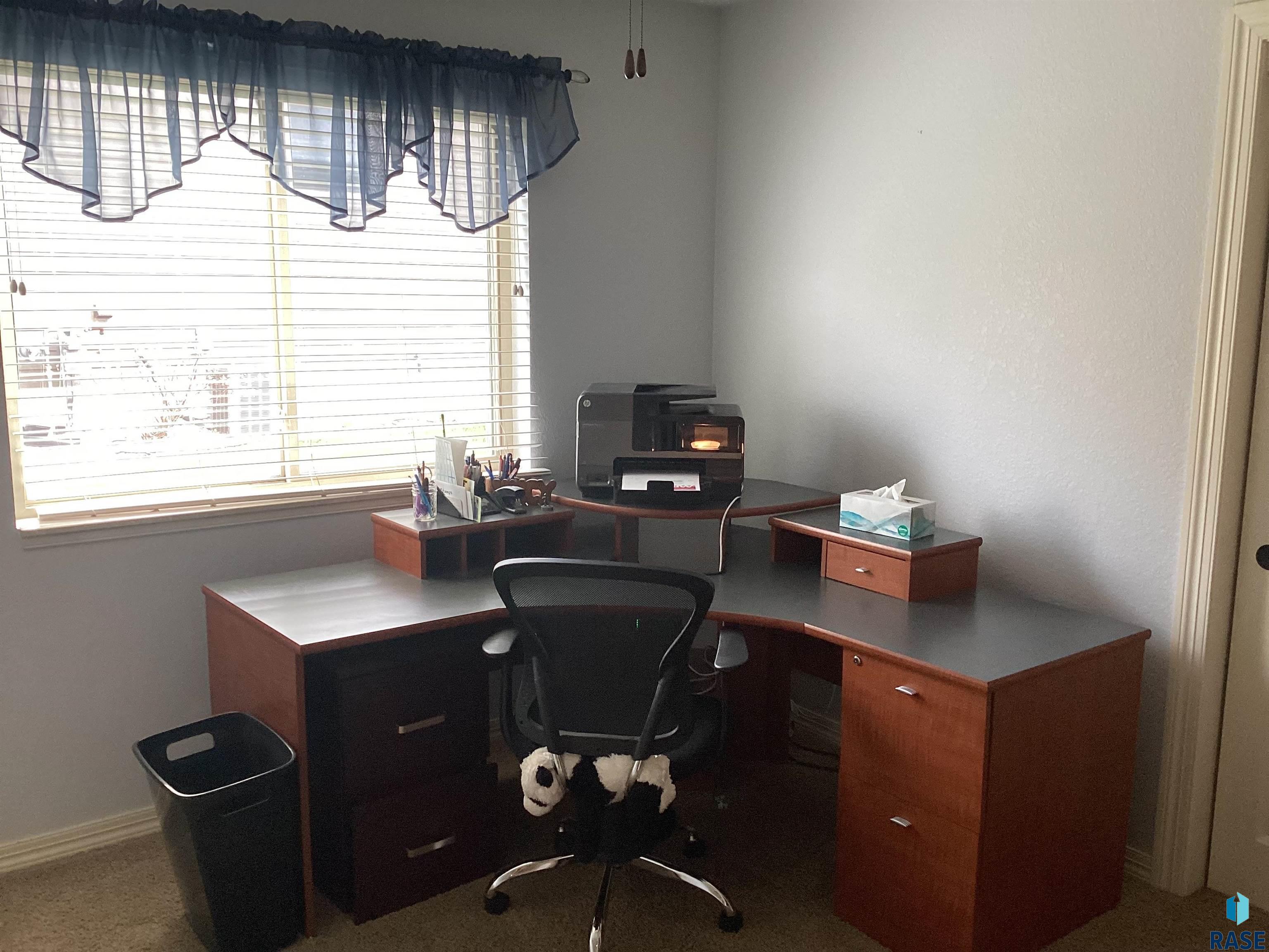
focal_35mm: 31
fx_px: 1136
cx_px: 634
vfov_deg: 45.4
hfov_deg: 58.4
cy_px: 476
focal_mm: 3.3
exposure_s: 1/60
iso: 64
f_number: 2.4
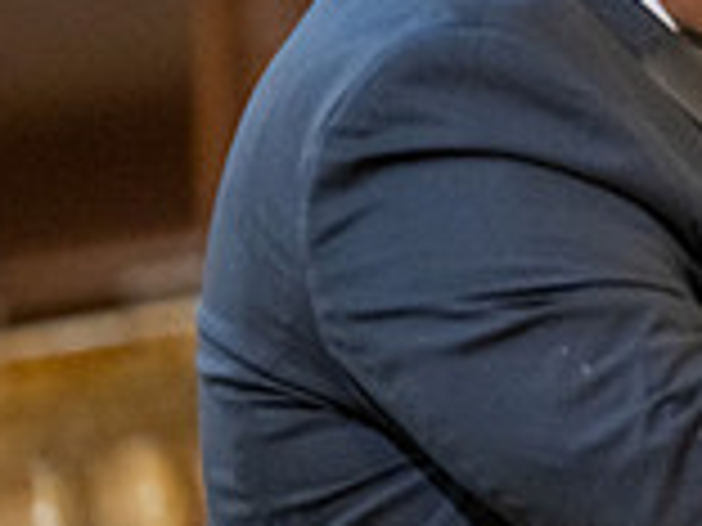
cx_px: 1112
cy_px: 61
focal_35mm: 713
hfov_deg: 2.8
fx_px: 14459
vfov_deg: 2.1
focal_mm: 200
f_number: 2.8
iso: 2000
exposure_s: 1/100
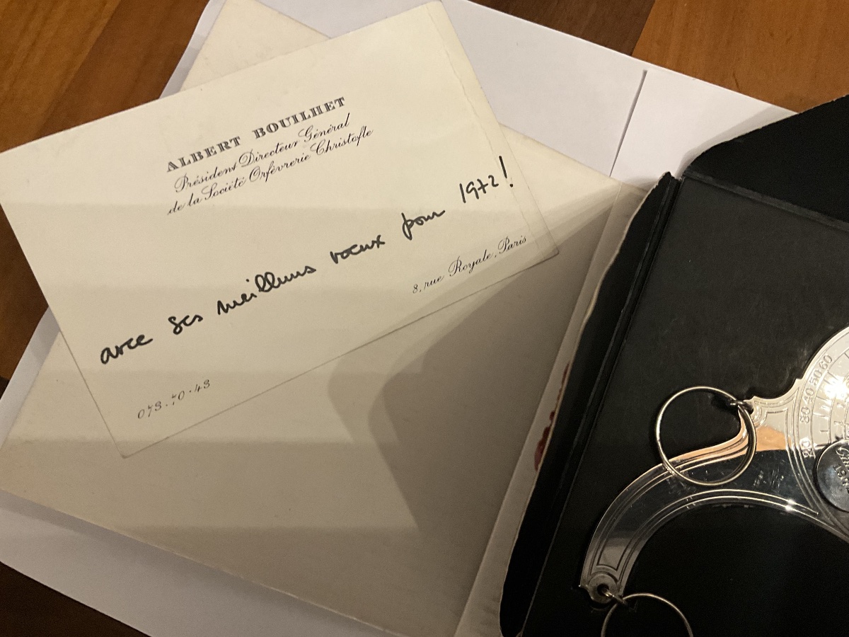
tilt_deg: -76.6
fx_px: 711
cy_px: 318
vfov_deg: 48.2
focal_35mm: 29
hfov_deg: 61.7
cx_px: 424
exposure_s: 1/47
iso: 320
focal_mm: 3
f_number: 1.8
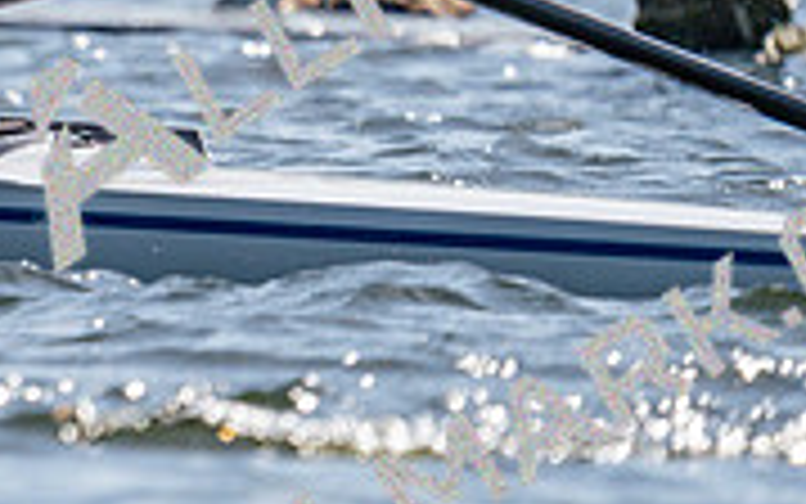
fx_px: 35464
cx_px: -356
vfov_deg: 0.8
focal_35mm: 1614
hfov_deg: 1.3
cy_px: -155
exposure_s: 1/2000
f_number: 6.3
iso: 320
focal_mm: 489
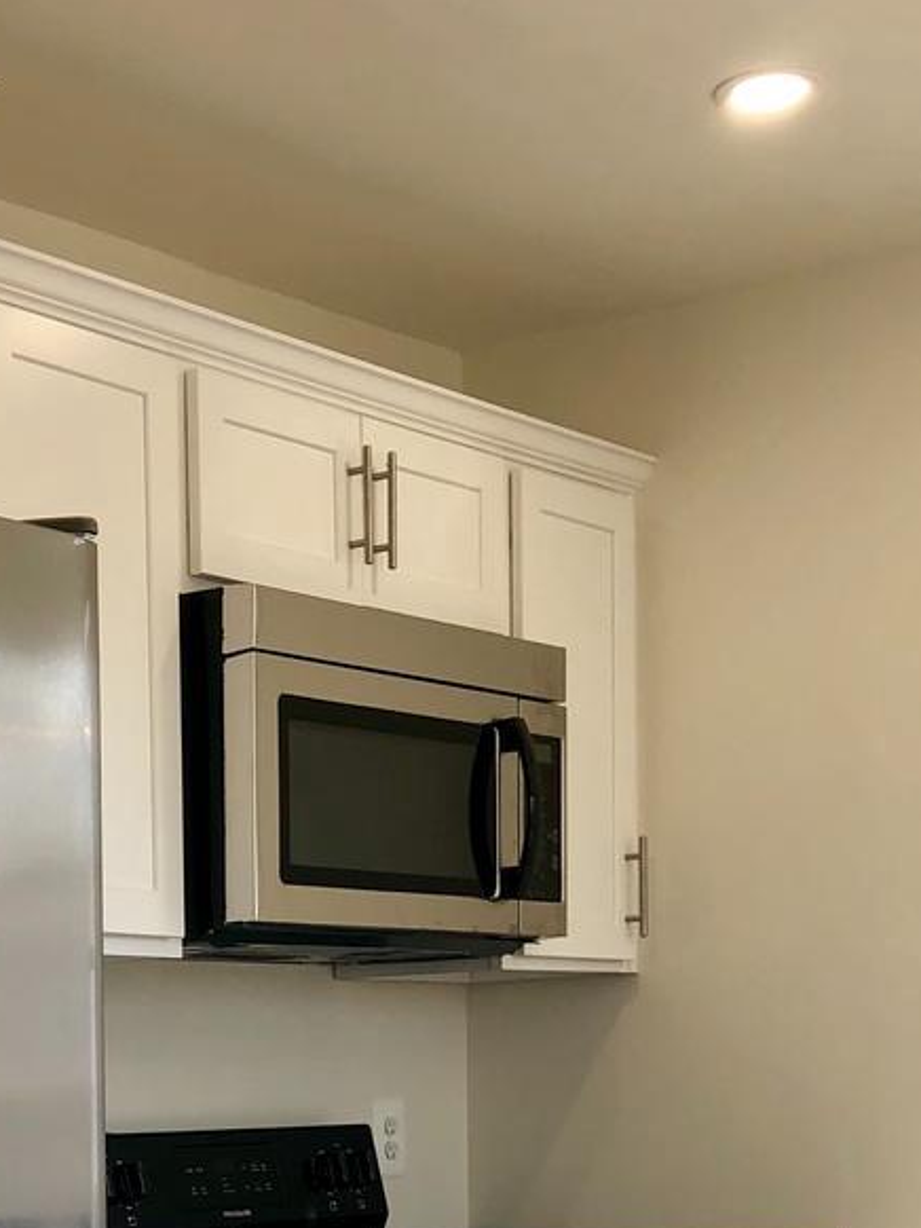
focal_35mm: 74
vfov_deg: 25.0
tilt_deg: -2.9
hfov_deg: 19.4
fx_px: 2624
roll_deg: +1.7
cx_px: 40
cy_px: 1243
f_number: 1.8
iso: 40
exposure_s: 1/120
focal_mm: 3.99
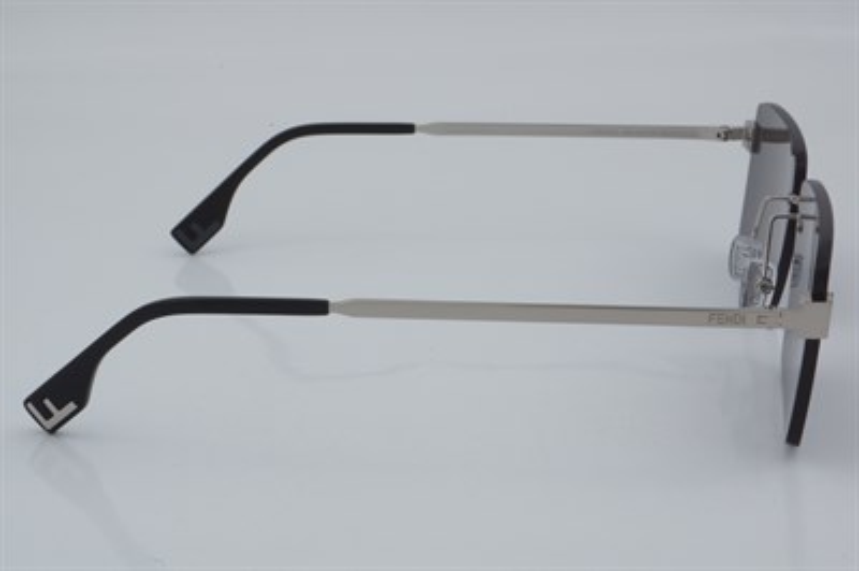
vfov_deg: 18.2
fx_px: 1788
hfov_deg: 27.0
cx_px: 430
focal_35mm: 75
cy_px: 286
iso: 100
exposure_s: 1/4
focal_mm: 50
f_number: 32
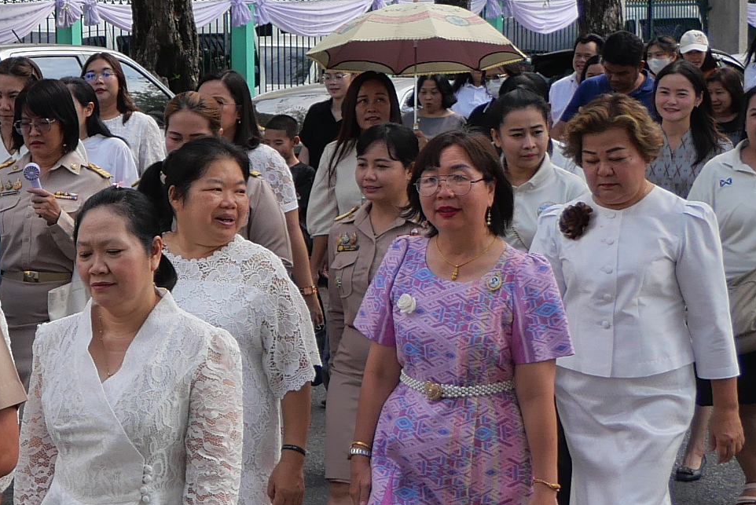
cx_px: -431
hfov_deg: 14.1
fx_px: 2837
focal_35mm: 135
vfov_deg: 10.2
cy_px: 231
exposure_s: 1/640
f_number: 4.5
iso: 200
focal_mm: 17
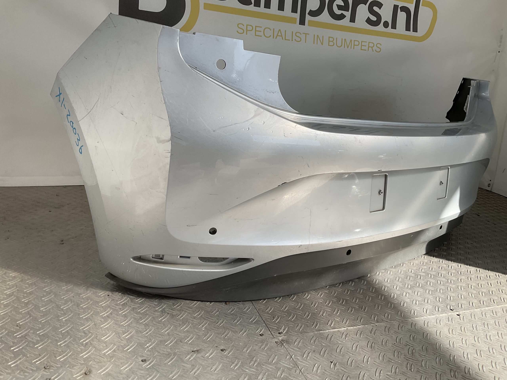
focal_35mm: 29
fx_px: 425
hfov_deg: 61.7
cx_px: 254
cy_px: 190
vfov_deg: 48.2
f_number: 1.8
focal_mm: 3
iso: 16
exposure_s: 1/962
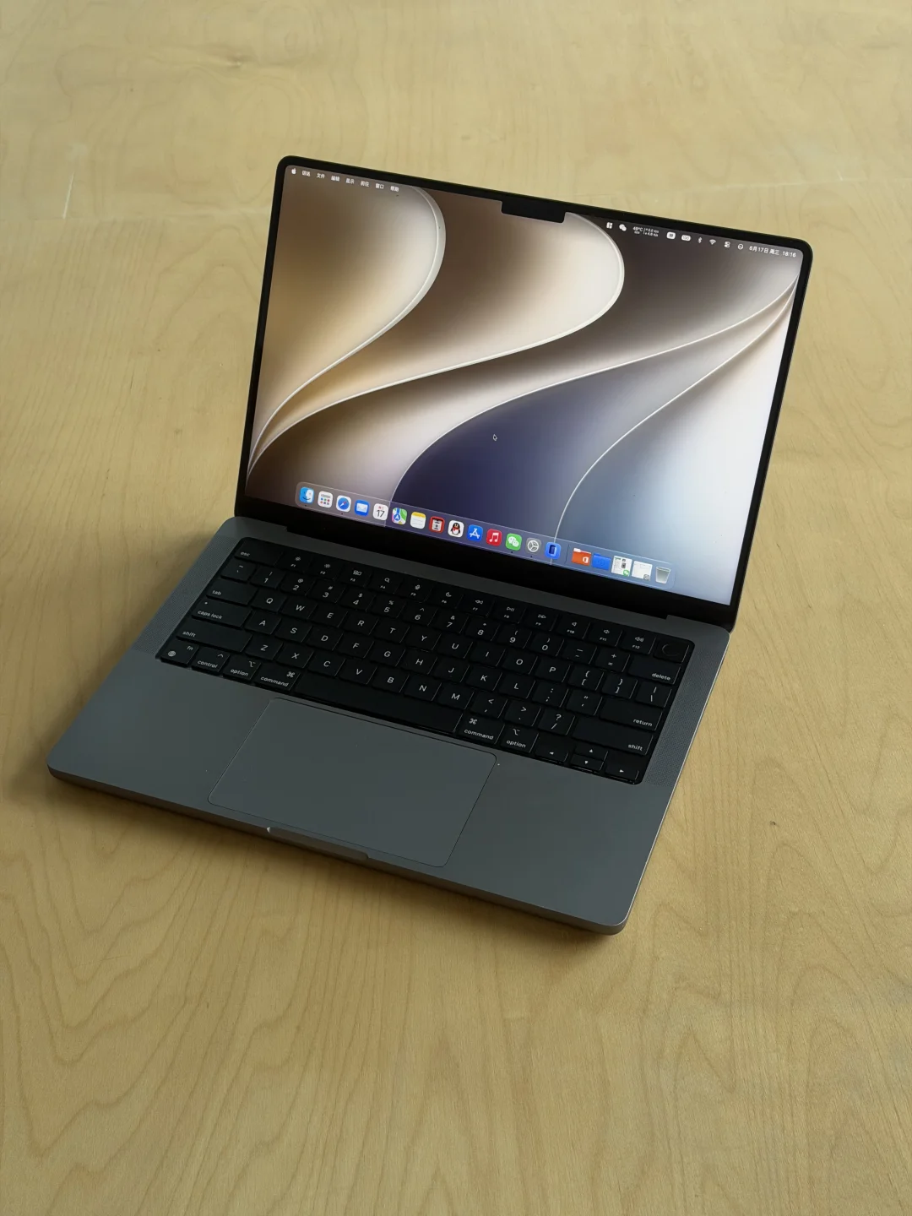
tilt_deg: -42.3
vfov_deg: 39.7
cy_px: 608
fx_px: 1686
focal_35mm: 48
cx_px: 456
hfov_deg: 30.3
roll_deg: +0.4
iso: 100
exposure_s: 1/86
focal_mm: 6.76
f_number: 1.78
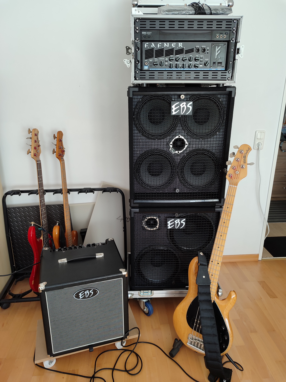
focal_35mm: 25
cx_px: 143
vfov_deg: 69.4
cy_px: 191
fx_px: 275
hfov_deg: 54.9
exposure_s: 1/60
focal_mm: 5.95
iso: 248
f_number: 1.89
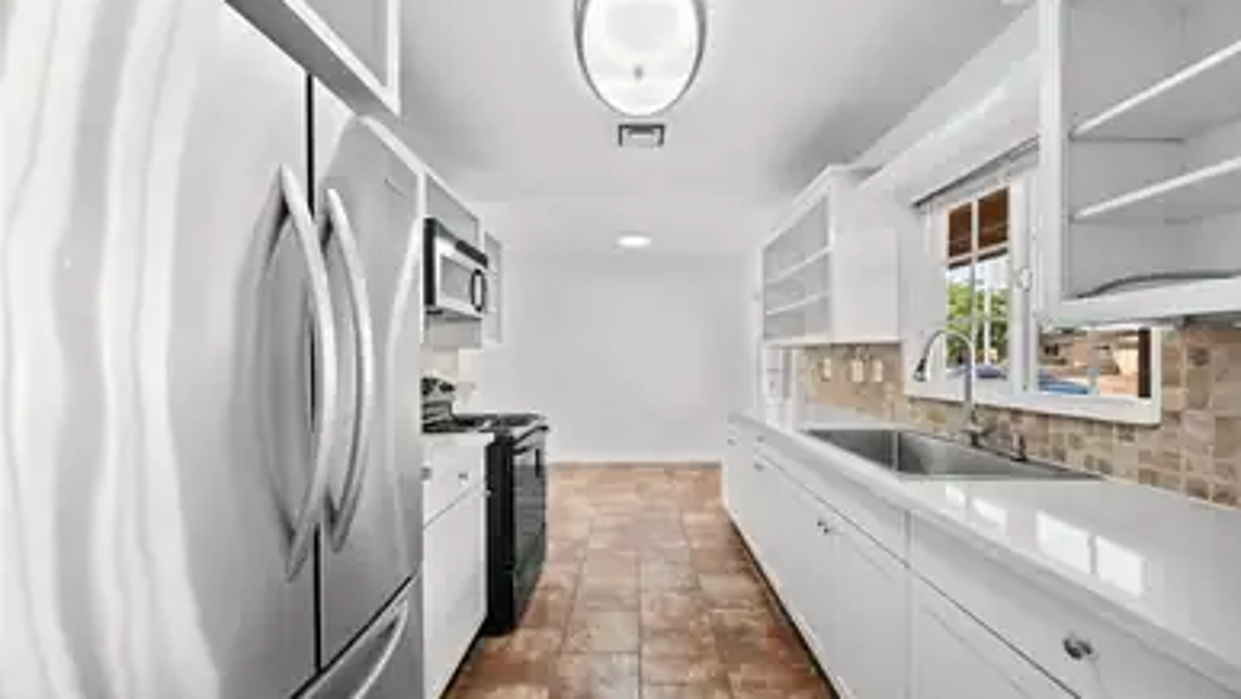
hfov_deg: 110.8
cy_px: 361
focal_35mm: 13
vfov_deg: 78.5
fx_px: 428
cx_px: 638
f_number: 7.1
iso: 400
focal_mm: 12
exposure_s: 1/6
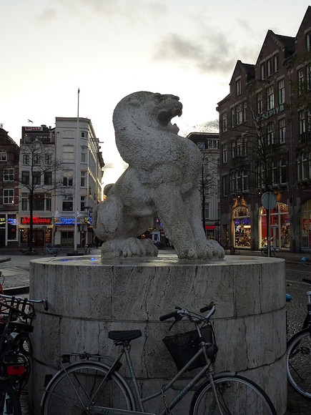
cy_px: 208
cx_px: 156
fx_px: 455
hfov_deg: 37.7
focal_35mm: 38
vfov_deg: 49.0
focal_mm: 6.8
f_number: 3.8
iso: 250
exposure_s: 1/80
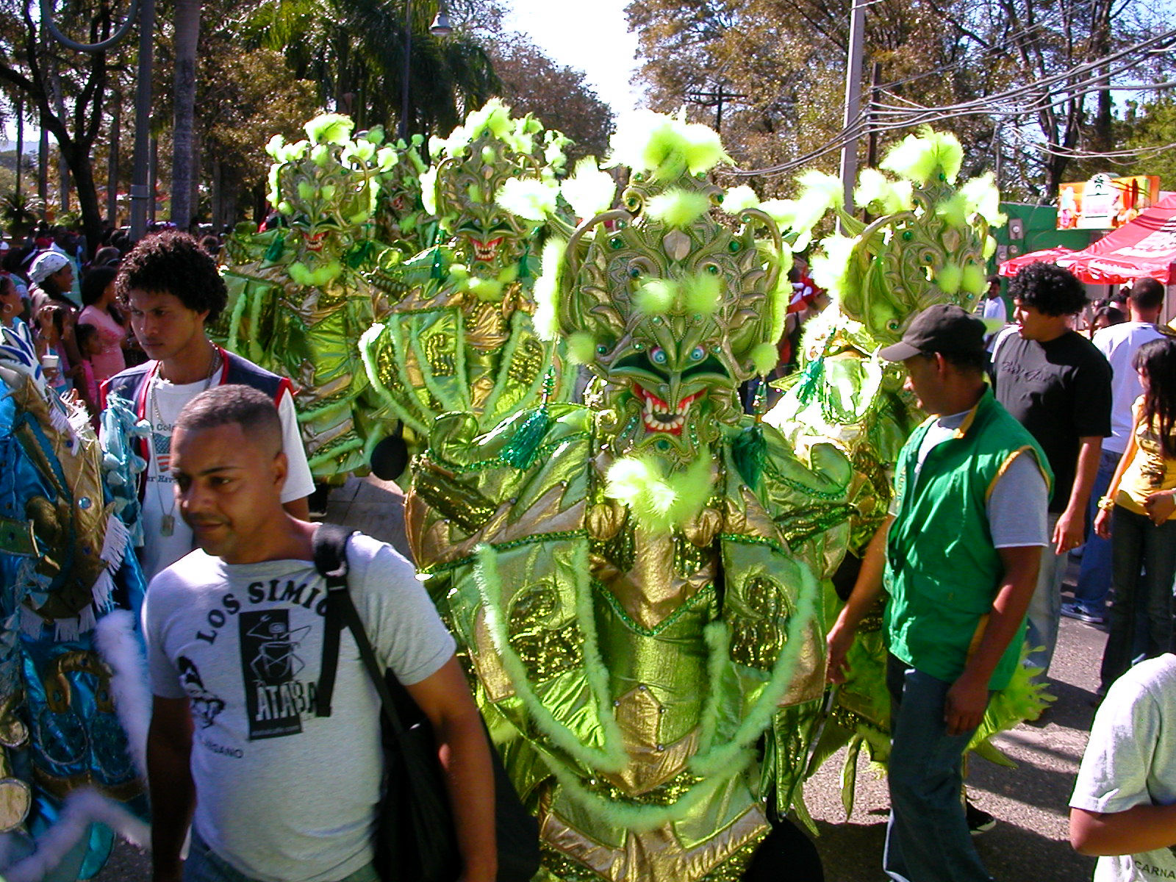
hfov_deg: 50.1
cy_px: 441
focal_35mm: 37
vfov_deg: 38.7
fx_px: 1257
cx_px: 588
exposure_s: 1/252
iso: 100
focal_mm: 5.6
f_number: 4.5
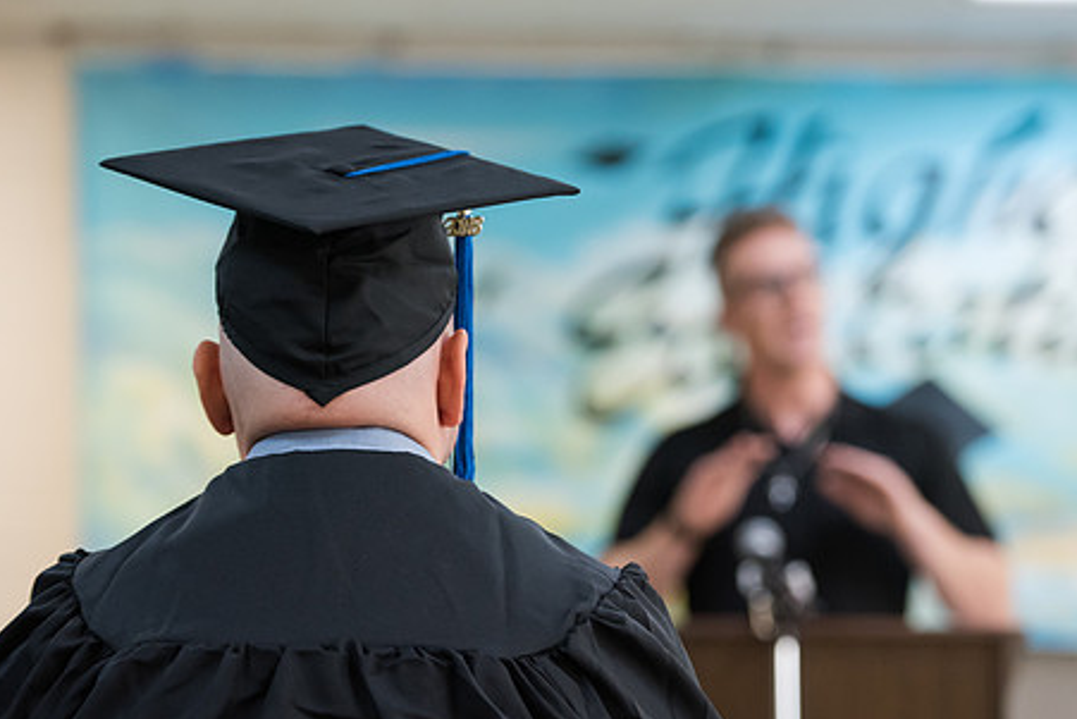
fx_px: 4040
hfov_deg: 15.2
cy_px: 422
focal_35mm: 135
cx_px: 585
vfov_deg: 10.2
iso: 3200
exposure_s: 1/200
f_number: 3.2
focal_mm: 105
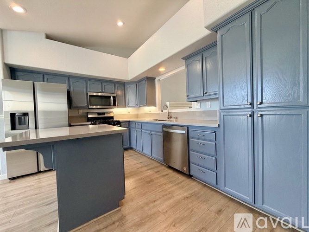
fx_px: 125
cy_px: 116
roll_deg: +2.0
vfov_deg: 85.7
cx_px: 154
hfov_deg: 102.1
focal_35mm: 14
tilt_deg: -1.5
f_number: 2.2
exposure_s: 1/120
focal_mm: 2.22
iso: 250
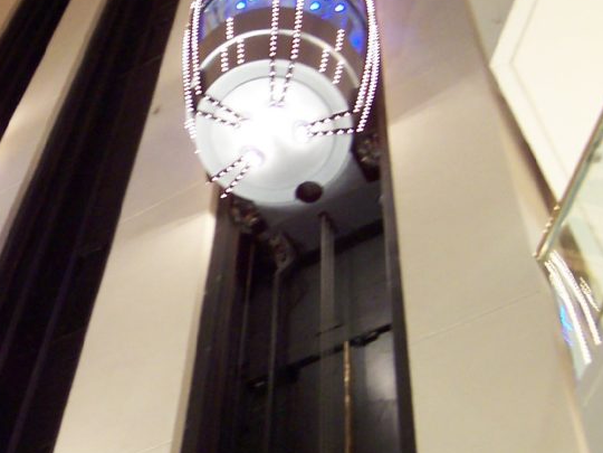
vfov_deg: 20.4
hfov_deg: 26.4
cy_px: 275
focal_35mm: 72
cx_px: 103
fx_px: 1254
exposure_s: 1/3
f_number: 2.8
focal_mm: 5.6
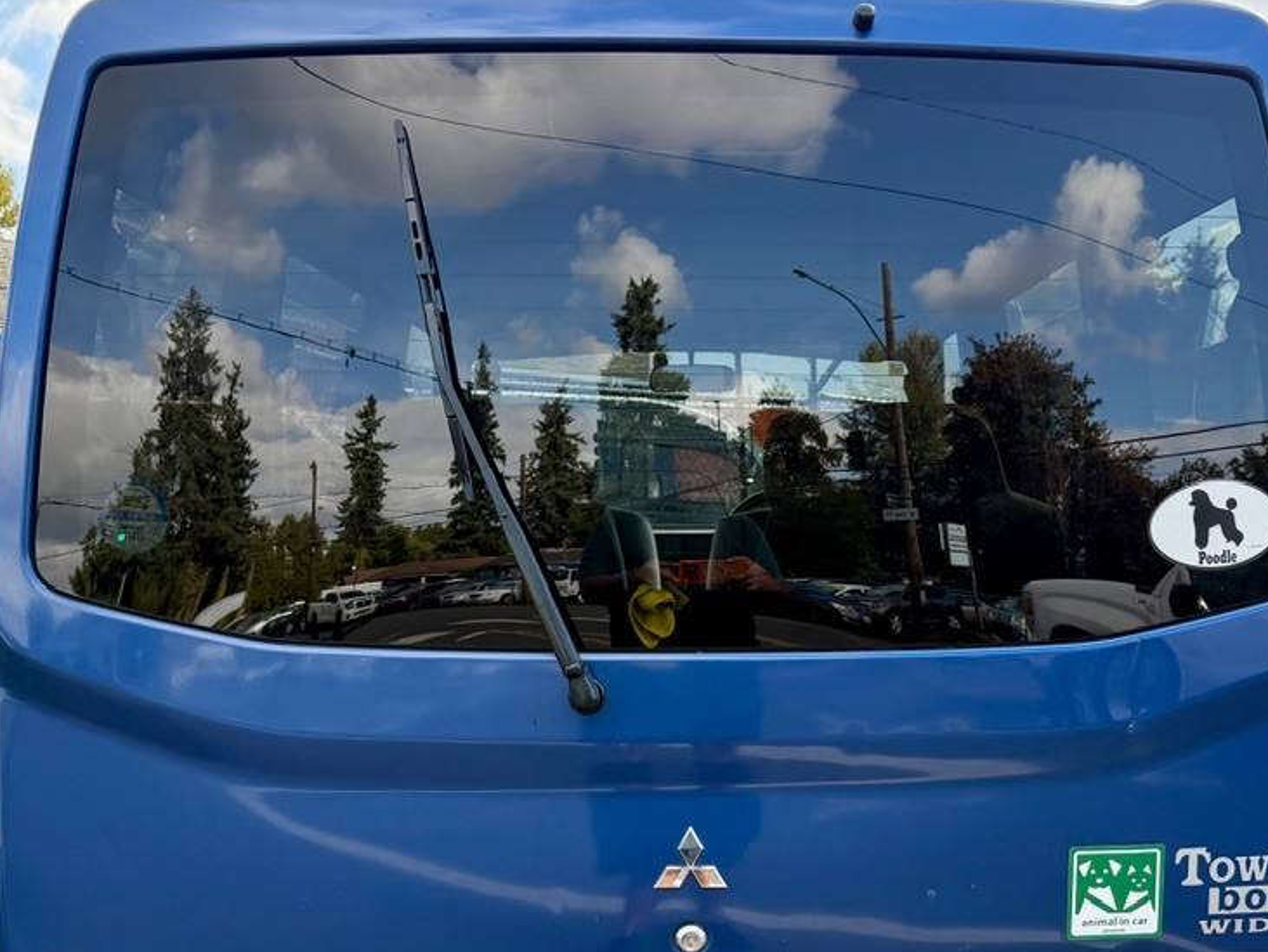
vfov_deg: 33.1
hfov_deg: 44.7
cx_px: 708
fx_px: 1539
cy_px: 801
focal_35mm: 42
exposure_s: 1/796
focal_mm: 6.76
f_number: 1.78
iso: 100
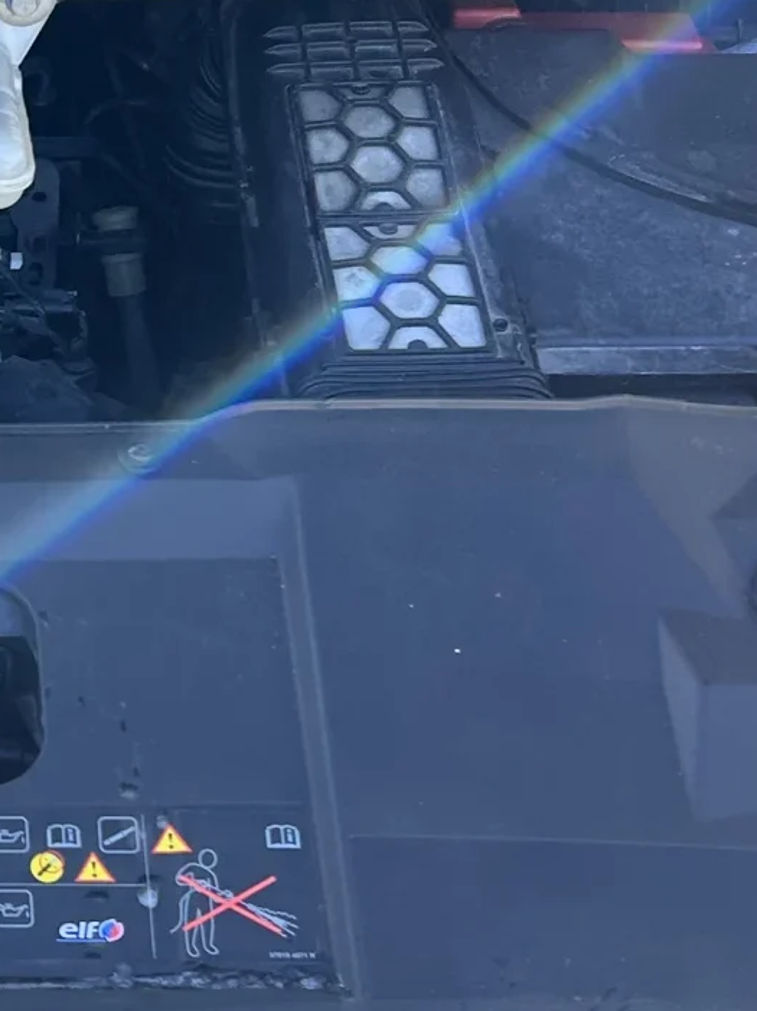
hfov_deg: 14.8
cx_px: -239
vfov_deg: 20.7
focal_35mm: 95
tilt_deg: -35.6
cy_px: 470
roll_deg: -0.9
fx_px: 2773
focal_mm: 5.7
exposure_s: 1/240
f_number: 1.5
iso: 40
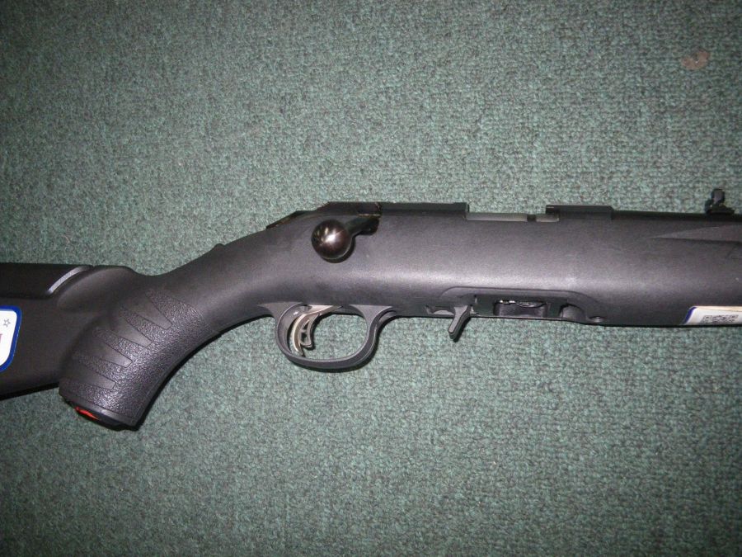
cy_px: 278
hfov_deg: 63.4
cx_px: 371
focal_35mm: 28
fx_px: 600
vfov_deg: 49.7
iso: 400
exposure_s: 1/50
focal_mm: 5
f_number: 3.5
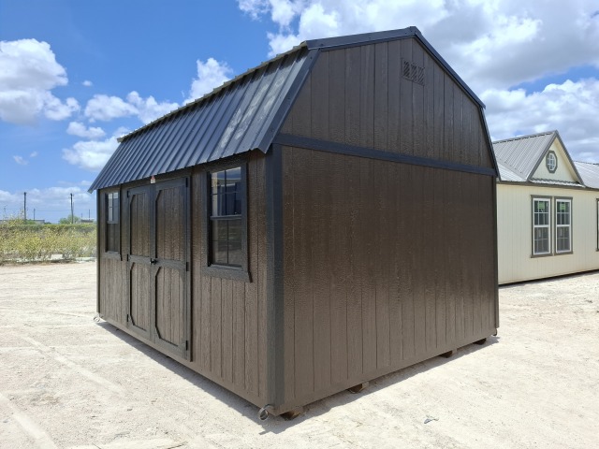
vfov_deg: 58.9
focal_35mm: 23
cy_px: 224
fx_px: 398
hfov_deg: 73.9
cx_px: 300
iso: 50
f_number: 1.8
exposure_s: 1/2320
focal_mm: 5.54
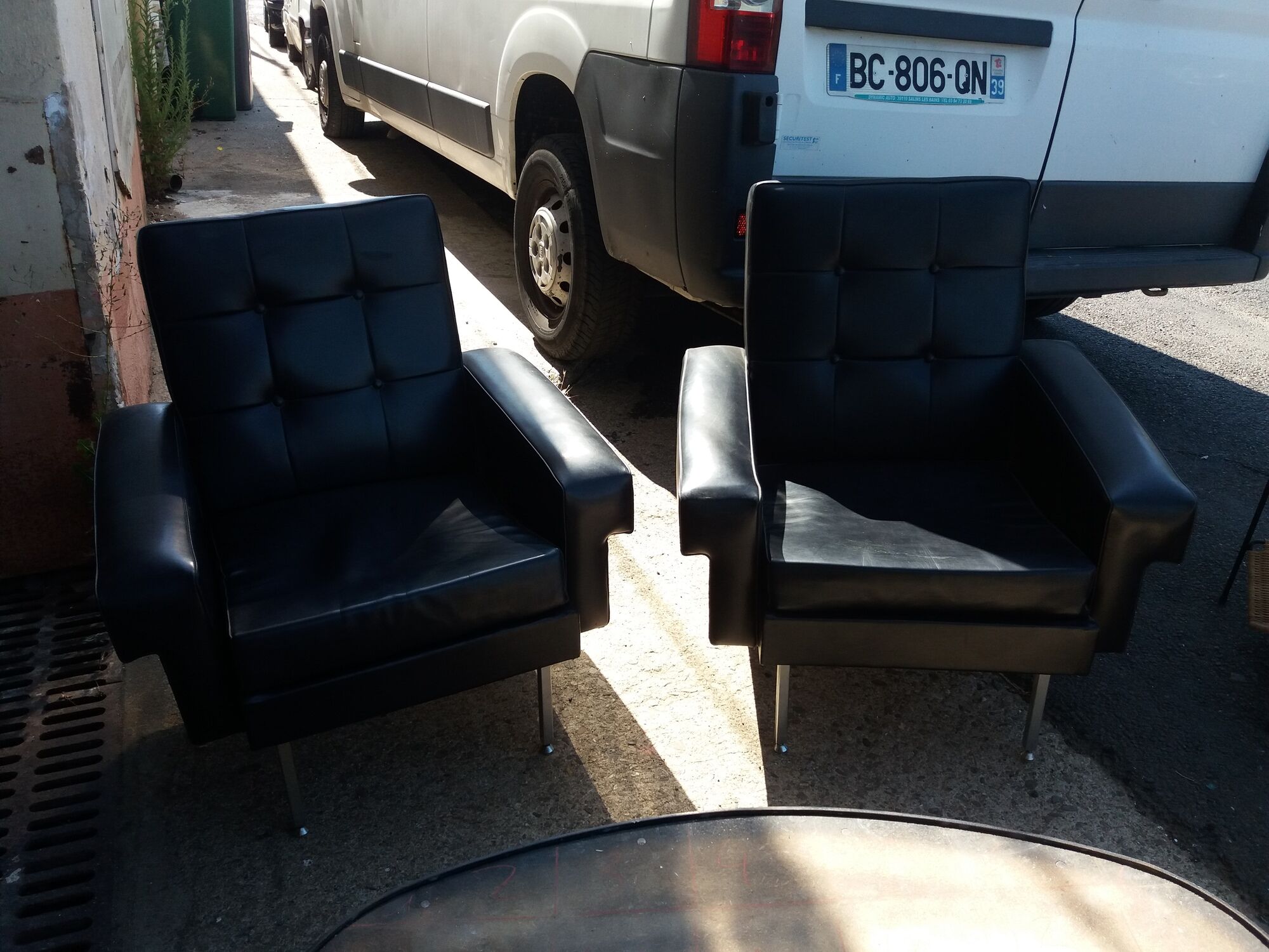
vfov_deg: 49.7
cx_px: 634
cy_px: 476
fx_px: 1026
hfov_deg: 63.4
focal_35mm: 28
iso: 64
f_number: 1.9
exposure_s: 1/446
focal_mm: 3.7
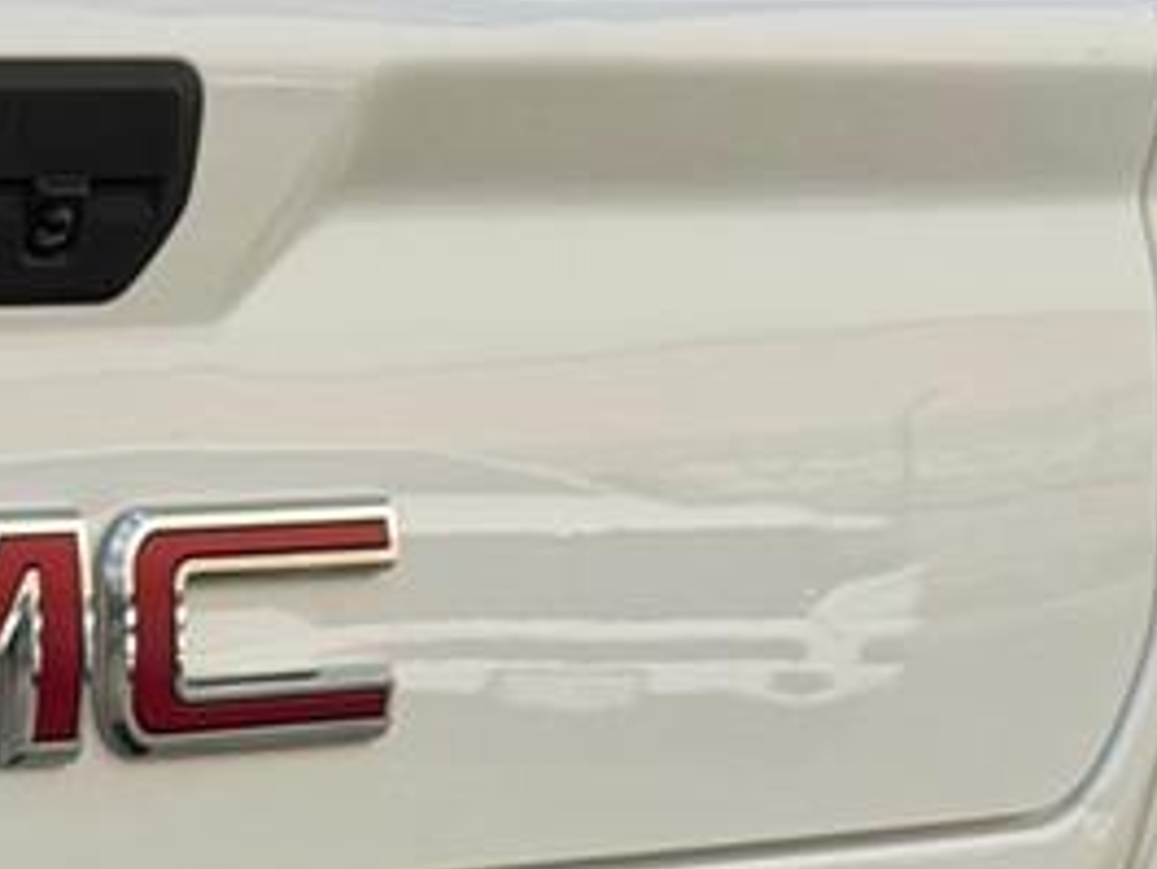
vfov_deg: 6.3
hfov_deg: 8.3
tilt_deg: -7.0
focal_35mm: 232
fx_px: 7758
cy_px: 1323
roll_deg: +1.5
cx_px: -808
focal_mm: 6.76
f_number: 1.78
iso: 64
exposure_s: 1/3891
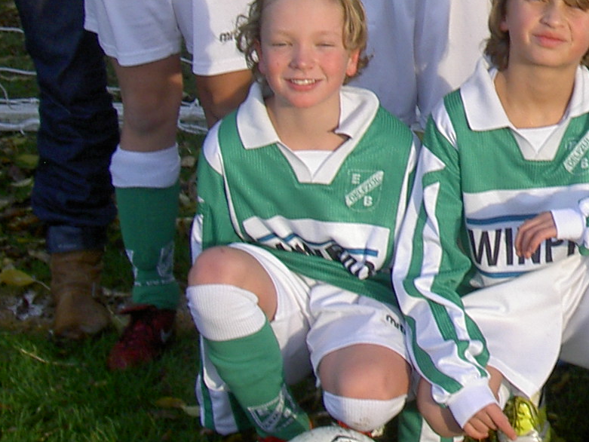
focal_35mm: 146
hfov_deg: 13.1
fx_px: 2485
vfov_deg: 10.1
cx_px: 749
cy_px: -12
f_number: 4.9
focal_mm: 9
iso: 100
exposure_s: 1/125
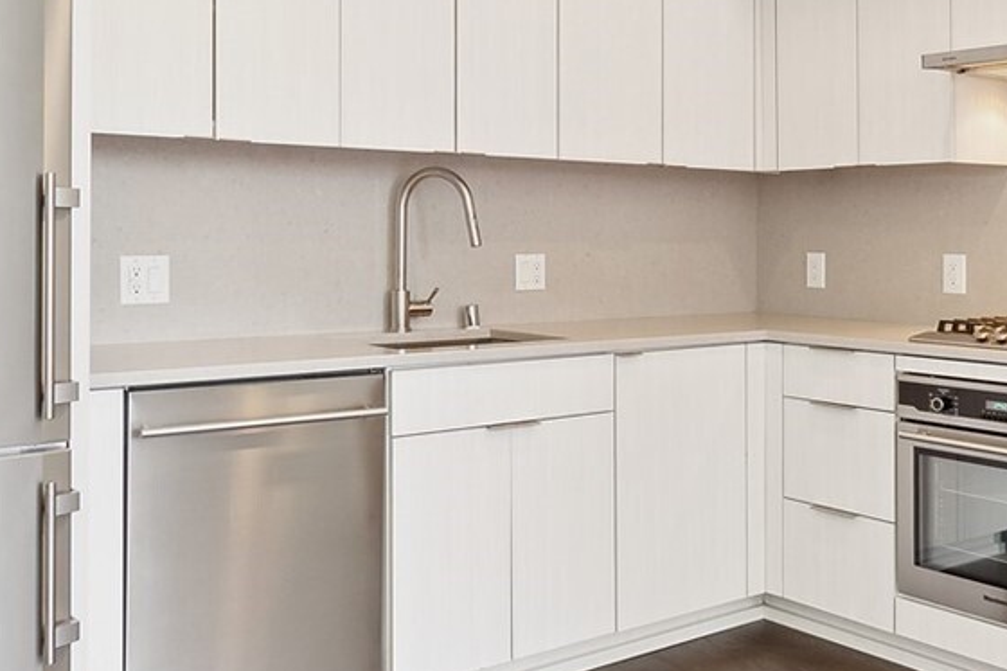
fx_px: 1118
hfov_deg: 48.4
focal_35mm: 40
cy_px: 245
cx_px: 554
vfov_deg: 33.2
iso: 200
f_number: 8
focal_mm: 14
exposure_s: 1/13
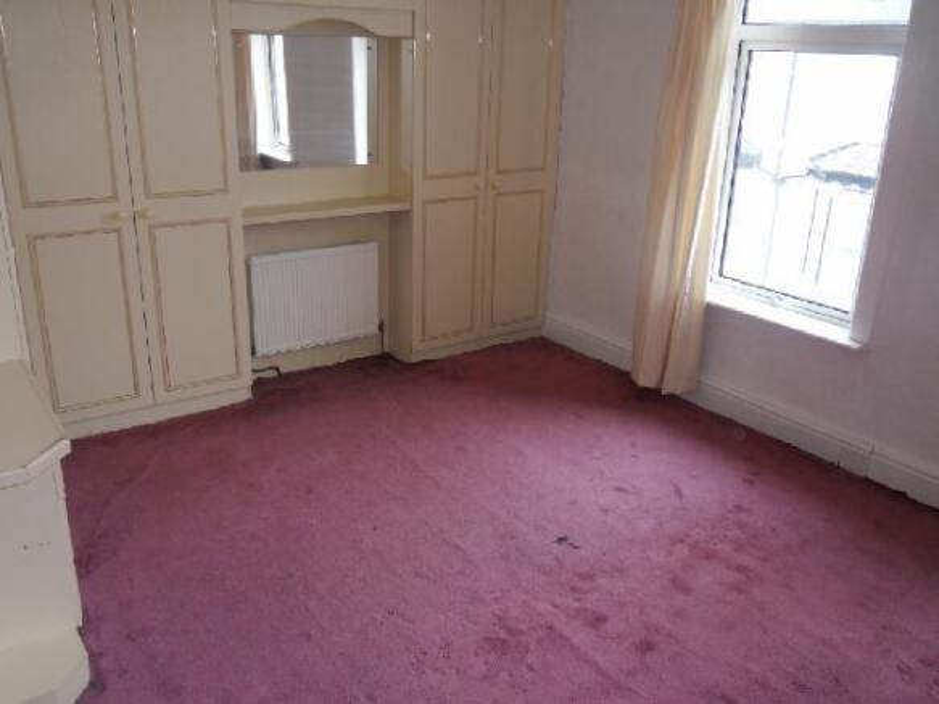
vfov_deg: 44.1
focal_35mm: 32
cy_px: 352
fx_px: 868
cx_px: 470
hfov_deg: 56.8
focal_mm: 5.6
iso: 100
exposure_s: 1/45
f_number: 3.7
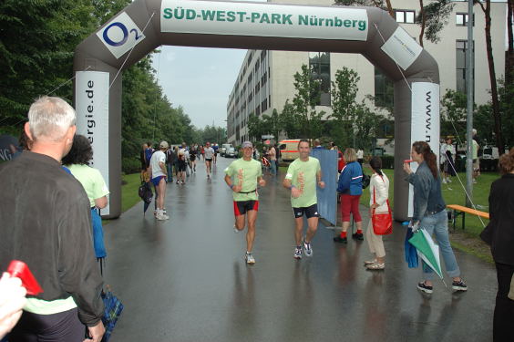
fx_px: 385
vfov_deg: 47.8
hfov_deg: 67.4
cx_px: 257
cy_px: 171
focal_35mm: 27
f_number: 4.8
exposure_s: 1/90
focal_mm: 18
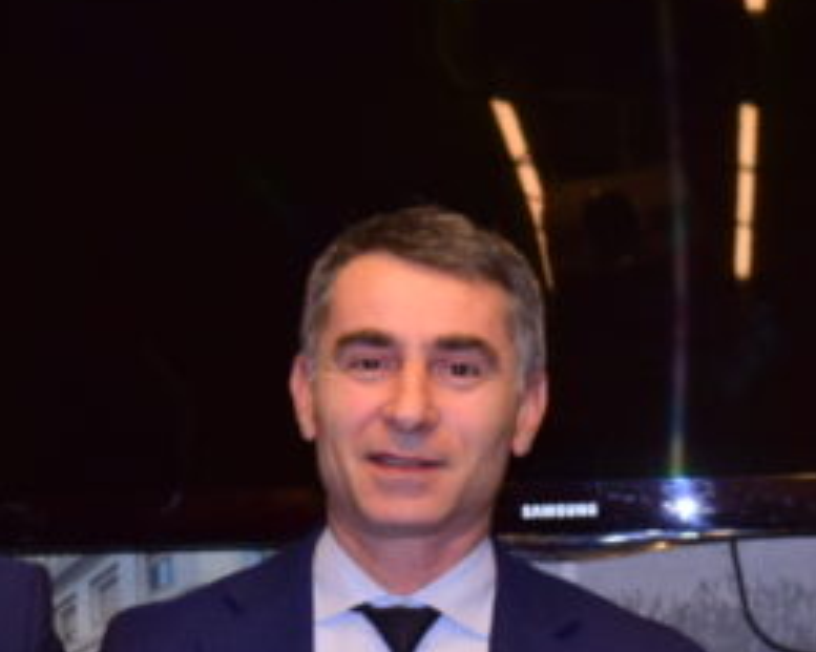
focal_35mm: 178
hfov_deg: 10.8
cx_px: 438
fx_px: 4297
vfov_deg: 8.6
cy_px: 751
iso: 1000
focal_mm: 32
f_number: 4.5
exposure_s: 1/100
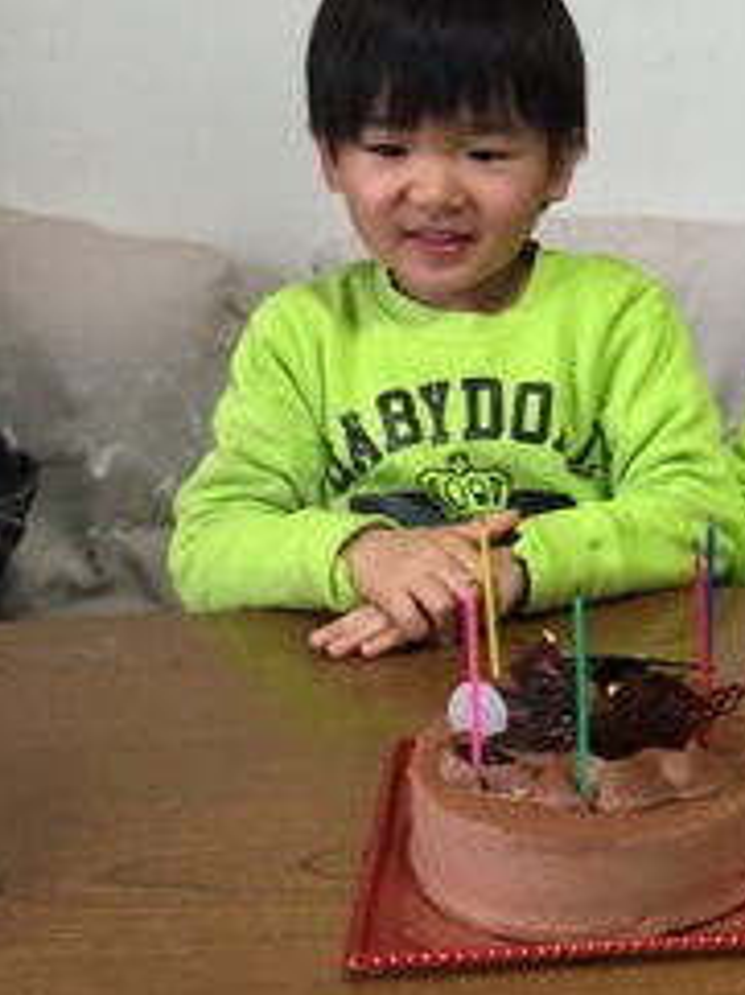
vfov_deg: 35.4
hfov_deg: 26.1
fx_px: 1552
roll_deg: +0.9
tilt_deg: -12.4
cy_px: 395
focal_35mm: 54
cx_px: 679
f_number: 2.2
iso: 250
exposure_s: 1/30
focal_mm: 4.15
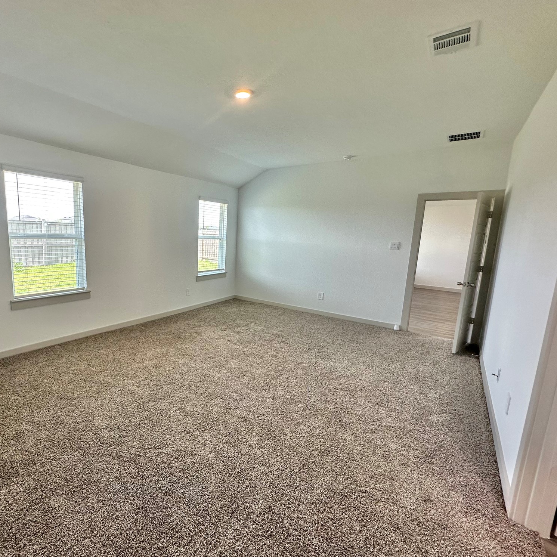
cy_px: 284
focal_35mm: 17
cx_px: 204
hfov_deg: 82.1
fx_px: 309
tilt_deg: -9.4
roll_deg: -1.9
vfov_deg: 84.0
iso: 100
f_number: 2.2
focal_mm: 2.22
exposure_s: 1/120
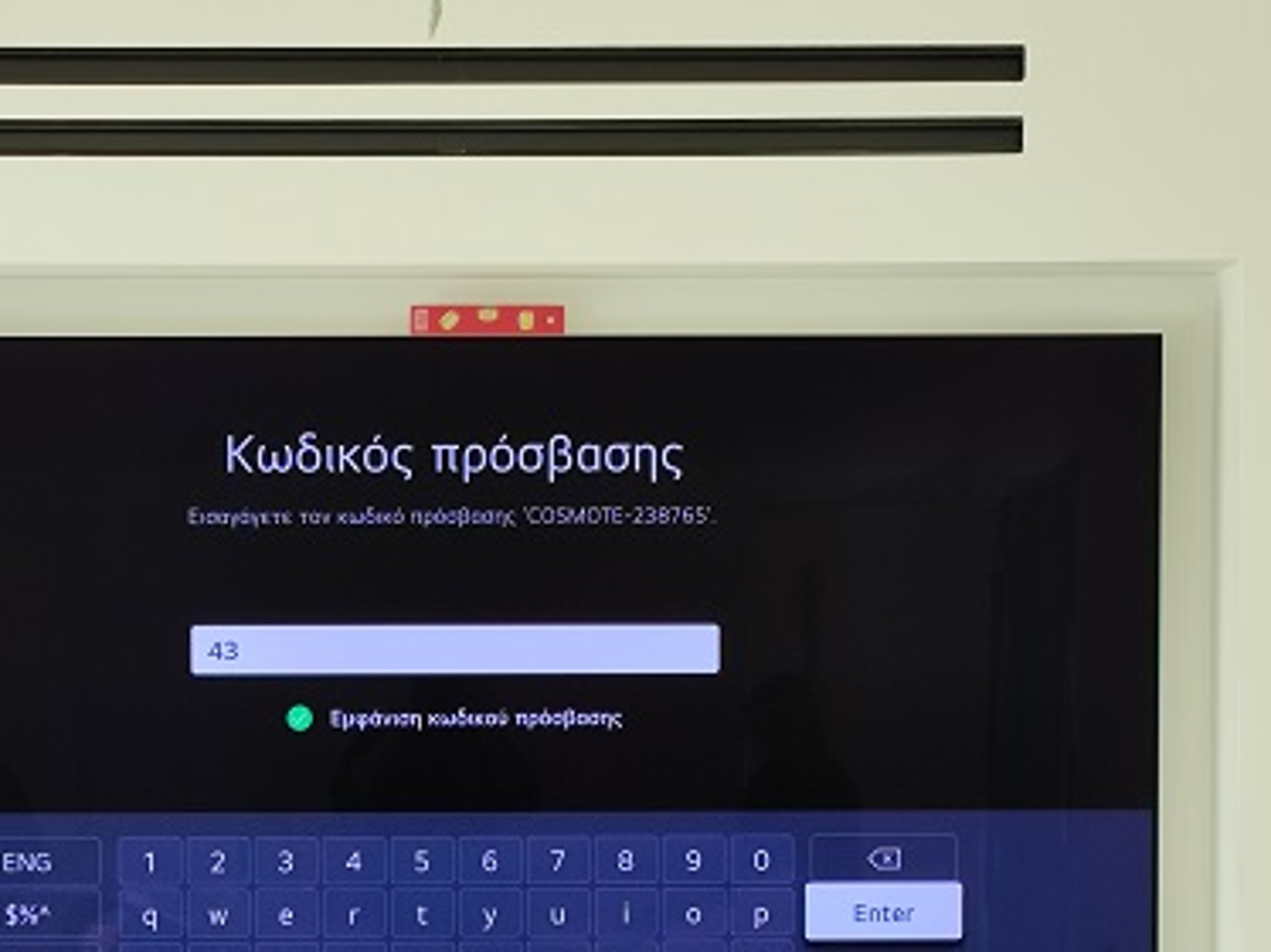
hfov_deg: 22.5
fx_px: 3192
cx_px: 500
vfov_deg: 16.8
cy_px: 748
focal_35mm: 87
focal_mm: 4.71
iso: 100
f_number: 1.79
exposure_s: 1/100
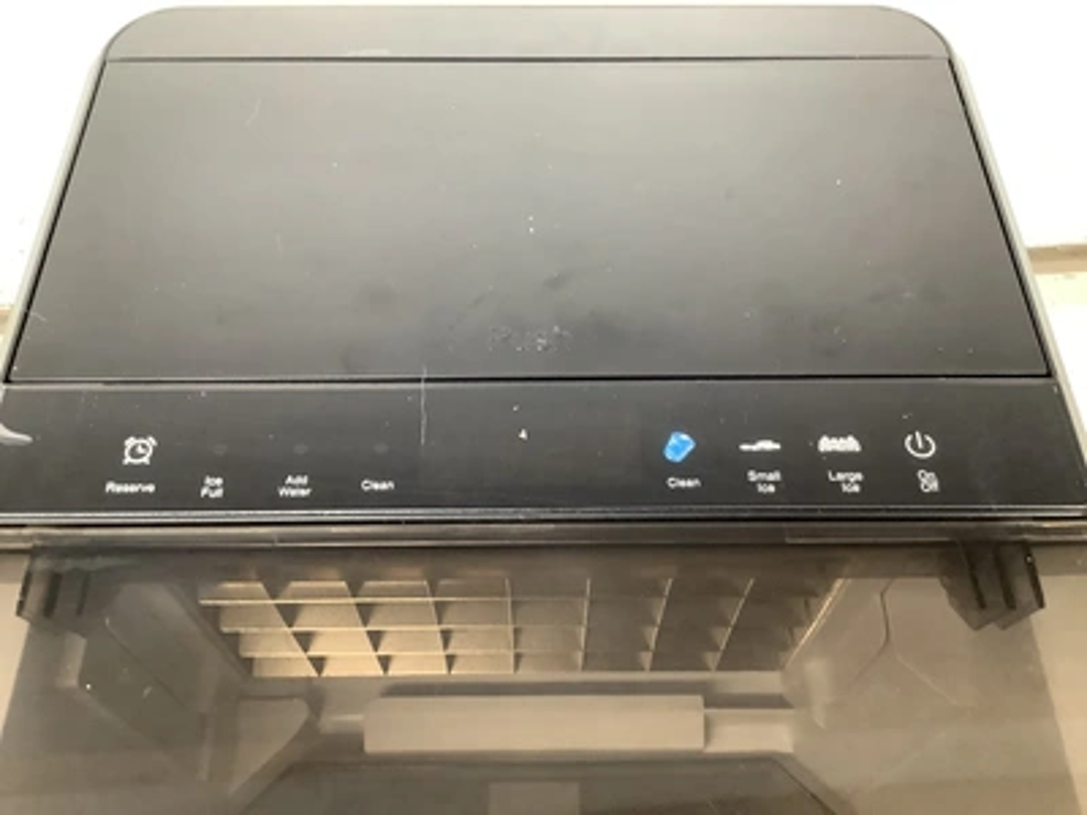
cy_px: 408
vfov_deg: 45.4
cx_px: 544
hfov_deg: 58.4
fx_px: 973
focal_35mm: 31
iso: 320
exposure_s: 1/60
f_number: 2.4
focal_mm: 3.3
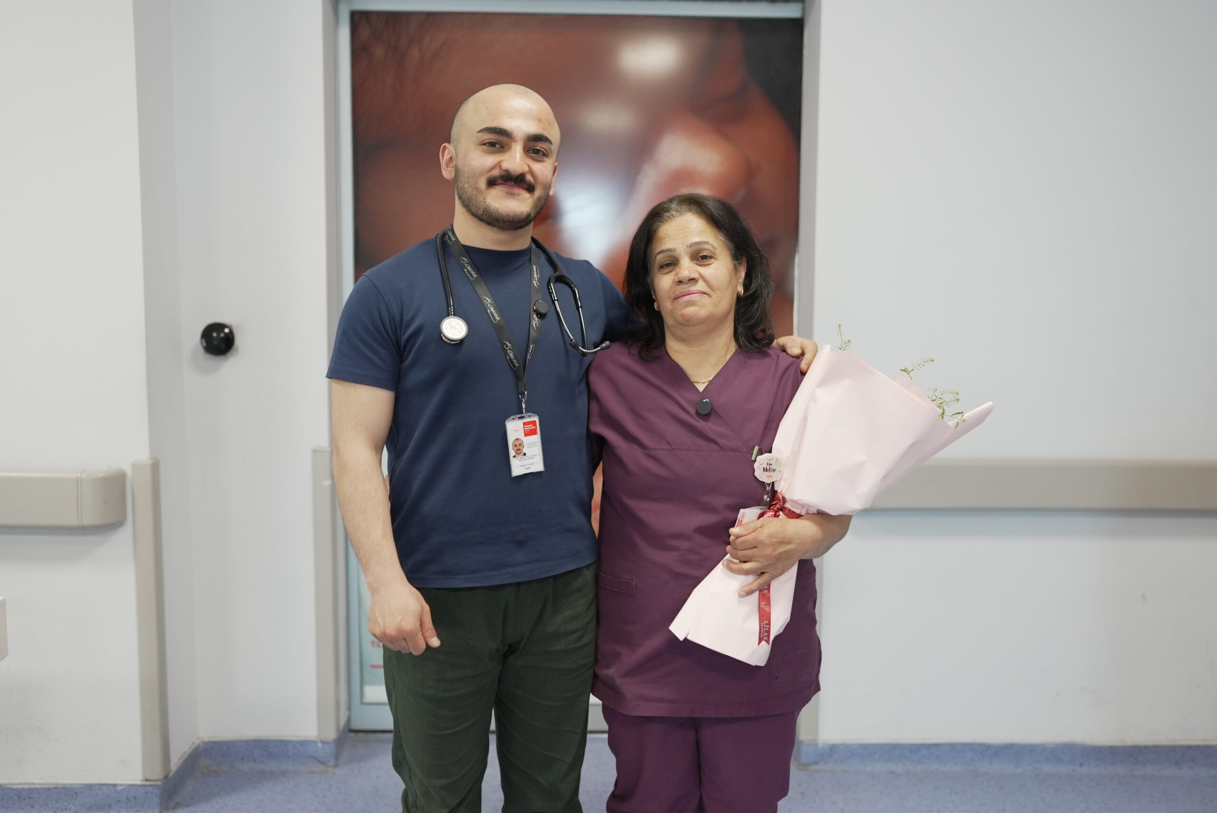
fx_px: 1184
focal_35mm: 35
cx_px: 608
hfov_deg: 54.4
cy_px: 406
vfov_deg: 37.9
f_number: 2
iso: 1250
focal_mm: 35
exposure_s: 1/100
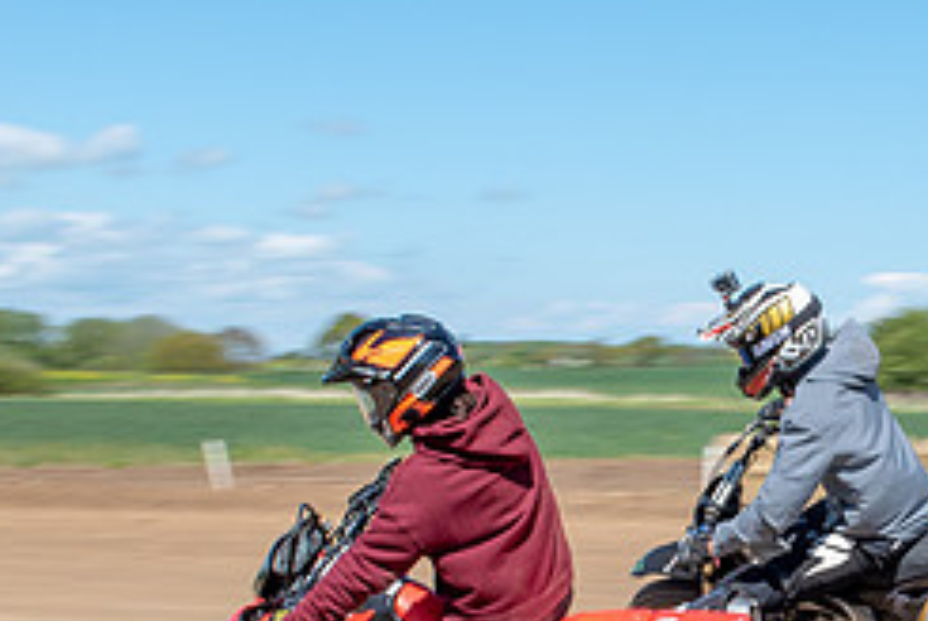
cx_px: 768
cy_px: 556
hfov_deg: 21.1
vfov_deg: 14.3
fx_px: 2452
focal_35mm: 95
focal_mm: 26
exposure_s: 1/160
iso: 100
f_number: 8
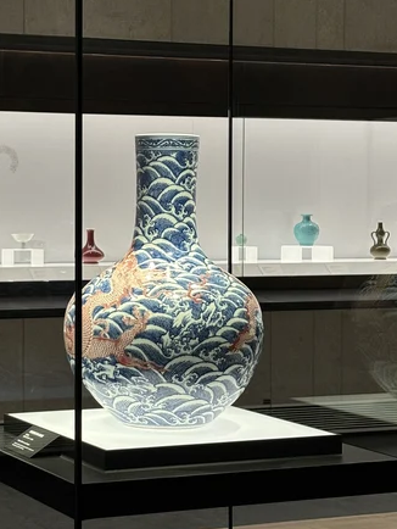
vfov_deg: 21.3
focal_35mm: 92
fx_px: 1405
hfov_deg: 16.0
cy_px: 238
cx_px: 74
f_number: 1.6
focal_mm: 5.96
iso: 50
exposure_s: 1/60
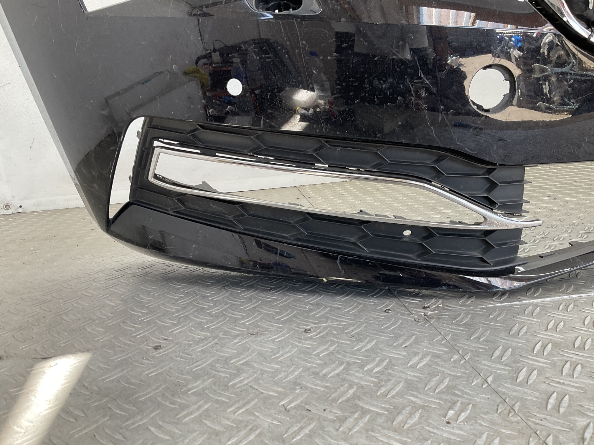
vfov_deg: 48.2
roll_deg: +4.2
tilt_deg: -14.1
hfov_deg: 61.7
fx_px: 498
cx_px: 297
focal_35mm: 29
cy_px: 222
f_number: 1.8
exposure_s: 1/100
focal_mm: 3
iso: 32
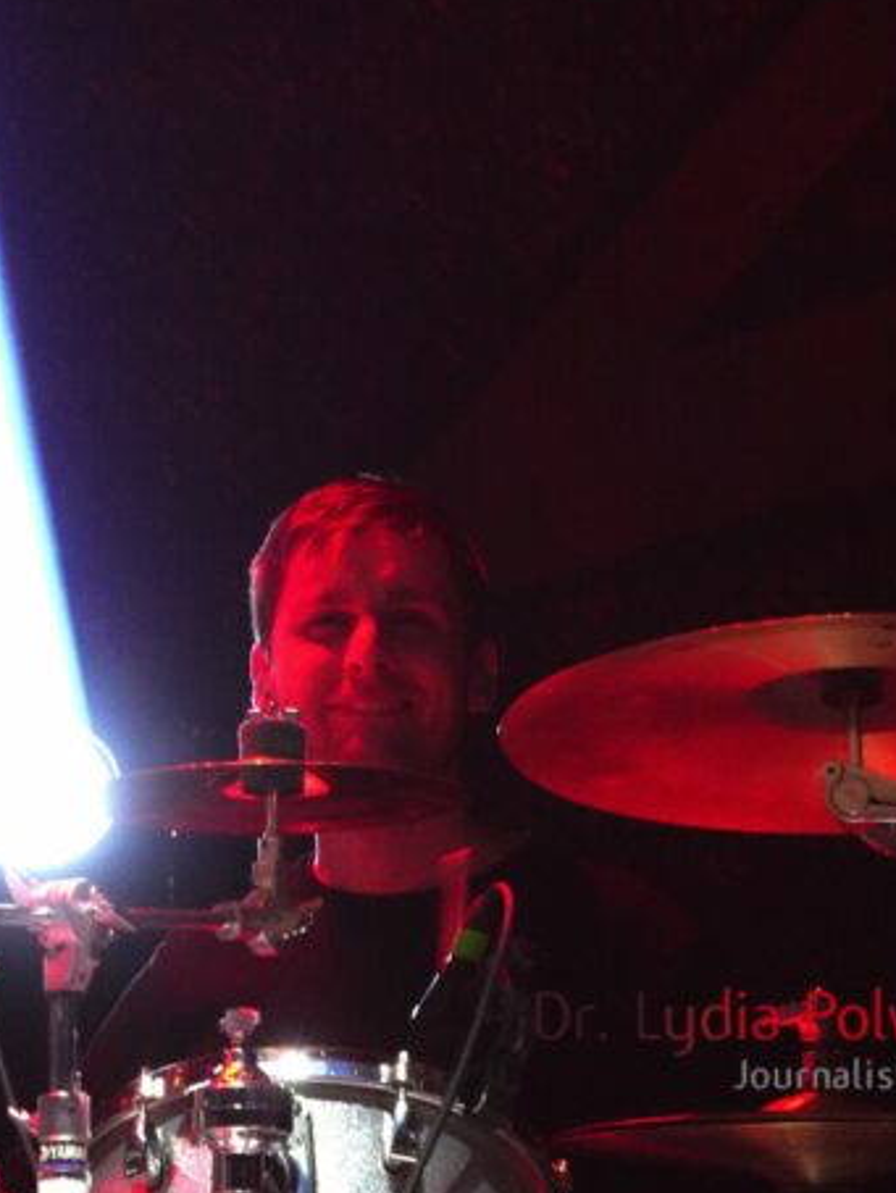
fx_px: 8068
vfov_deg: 8.5
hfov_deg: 6.4
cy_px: 570
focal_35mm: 234
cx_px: 363
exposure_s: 1/125
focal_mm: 96
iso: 6400
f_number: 5.6
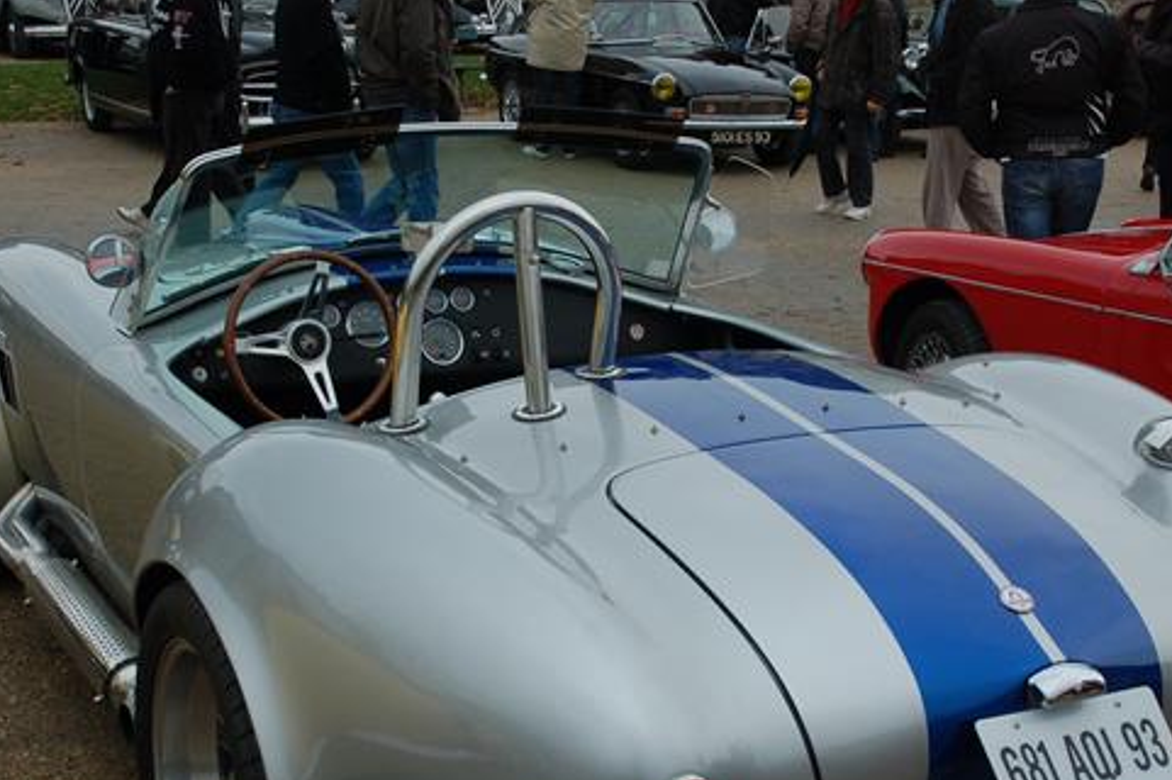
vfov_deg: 22.2
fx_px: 1976
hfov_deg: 33.0
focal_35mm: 61
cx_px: 615
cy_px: 539
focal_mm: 27
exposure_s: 1/250
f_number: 8
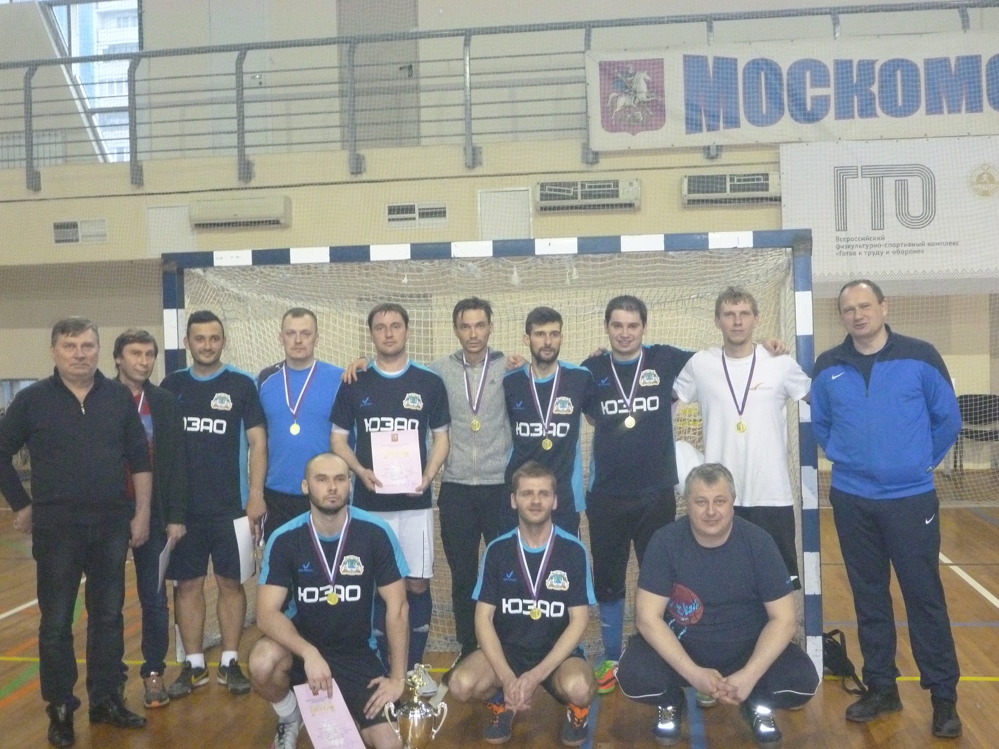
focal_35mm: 38
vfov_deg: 37.7
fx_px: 1097
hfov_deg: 49.0
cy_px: 374
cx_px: 500
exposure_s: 1/30
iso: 640
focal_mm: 6.8
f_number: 4
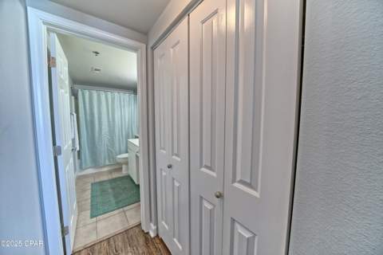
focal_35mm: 12
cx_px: 192
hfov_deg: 112.6
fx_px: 128
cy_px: 128
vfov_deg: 90.0
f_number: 8
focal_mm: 12
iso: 500
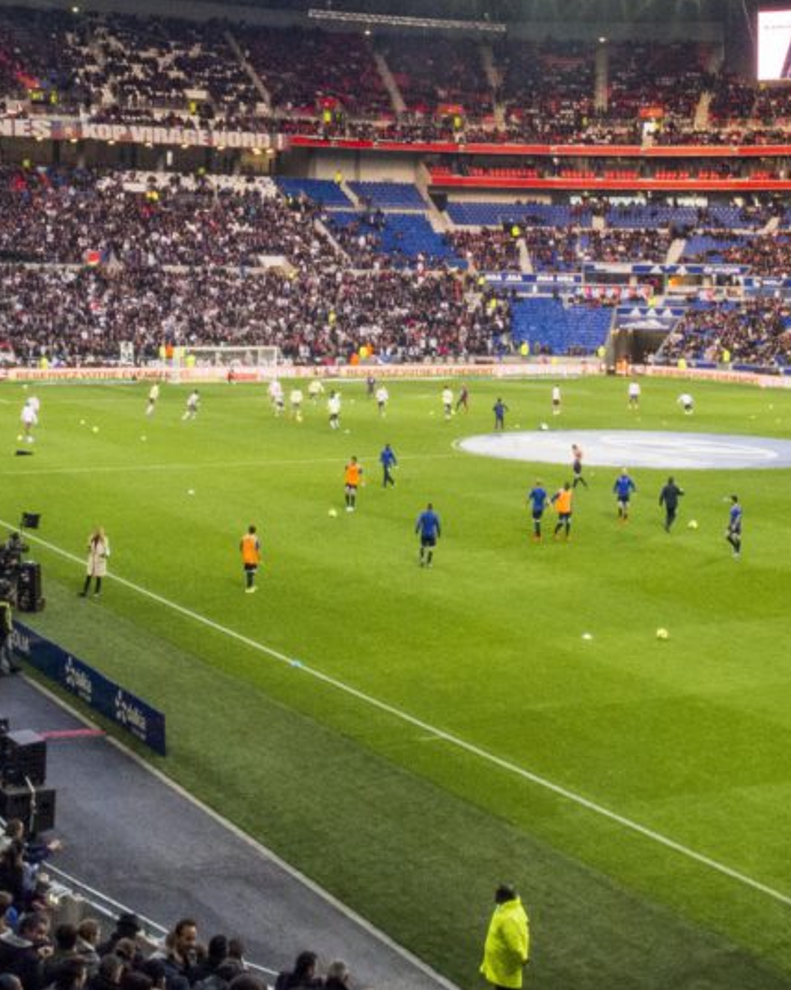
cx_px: 422
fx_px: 1757
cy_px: 191
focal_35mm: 60
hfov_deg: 25.4
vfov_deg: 30.7
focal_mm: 12
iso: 2000
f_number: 16
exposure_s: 1/60
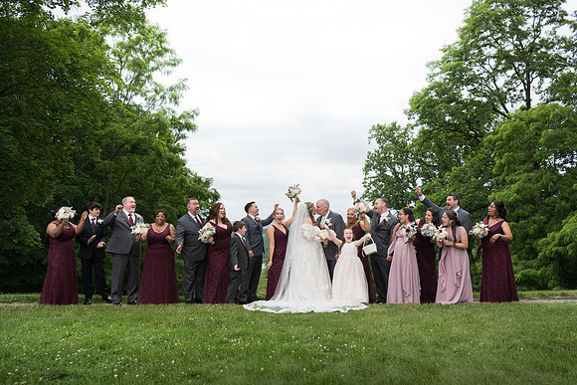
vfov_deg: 40.3
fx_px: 524
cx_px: 285
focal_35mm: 33
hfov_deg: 57.7
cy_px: 192
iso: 64
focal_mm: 31
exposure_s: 1/320
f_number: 4.5
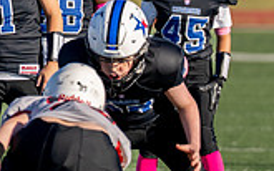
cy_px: -15
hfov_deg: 2.1
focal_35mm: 988
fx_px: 7375
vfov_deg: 1.3
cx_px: -3
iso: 160
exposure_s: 1/3200
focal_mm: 200
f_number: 2.8
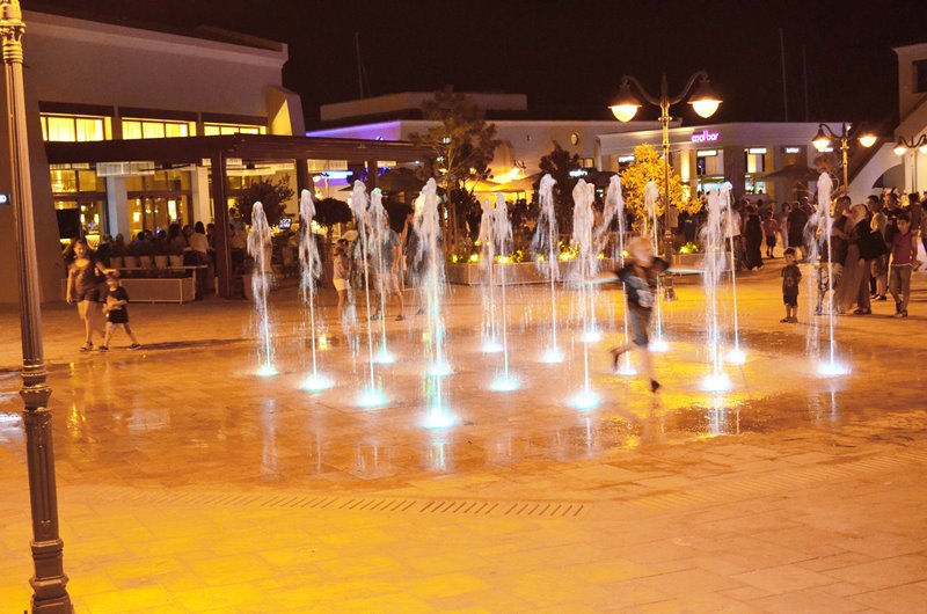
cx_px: 464
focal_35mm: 51
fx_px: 1311
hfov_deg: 39.0
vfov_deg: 26.4
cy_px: 307
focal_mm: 34
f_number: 5
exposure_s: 1/25
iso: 3200
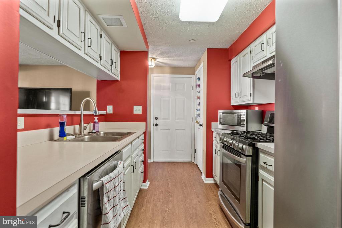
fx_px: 171
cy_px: 114
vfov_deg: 67.5
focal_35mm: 18
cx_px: 171
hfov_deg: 90.0
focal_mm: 18
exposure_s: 1/10
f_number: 4.5
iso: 1250
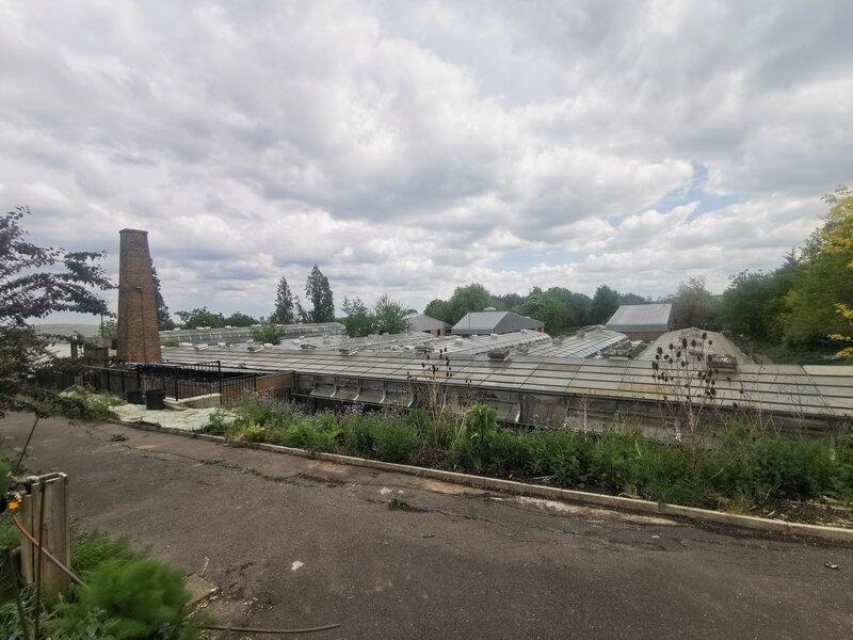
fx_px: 394
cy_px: 320
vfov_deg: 78.1
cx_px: 426
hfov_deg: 94.5
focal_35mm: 16
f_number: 2.2
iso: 50
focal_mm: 2.35
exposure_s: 1/1179
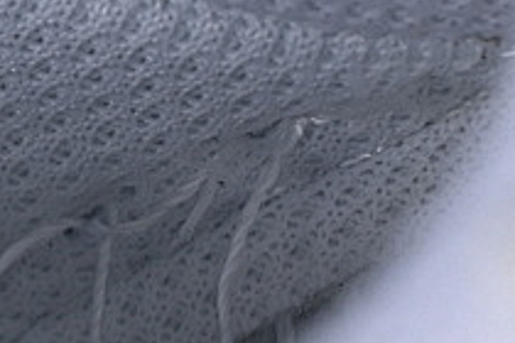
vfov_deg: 3.6
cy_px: 196
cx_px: -581
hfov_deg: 5.2
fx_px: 5507
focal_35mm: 385
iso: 160
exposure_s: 1/80
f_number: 7.1
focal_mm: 50
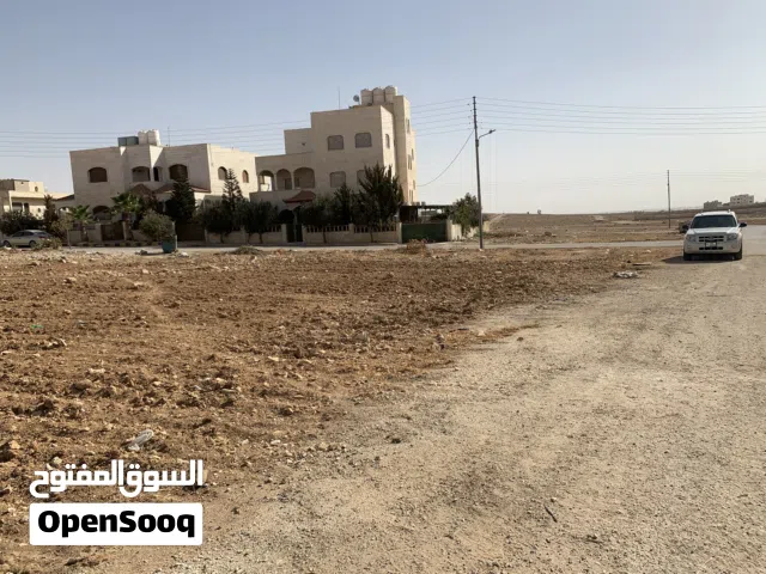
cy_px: 287
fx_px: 575
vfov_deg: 53.1
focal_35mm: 26
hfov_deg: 67.3
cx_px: 383
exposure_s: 1/3650
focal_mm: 4.25
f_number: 1.8
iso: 25
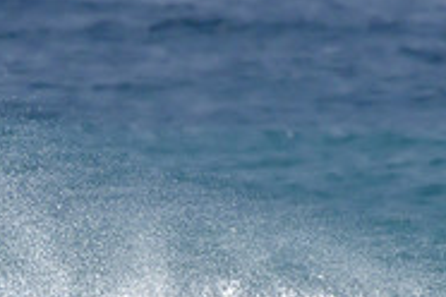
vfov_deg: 0.6
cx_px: 223
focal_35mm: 2186
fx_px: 27080
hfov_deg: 0.9
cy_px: 425
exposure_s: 1/2000
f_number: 11
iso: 1800
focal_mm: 700
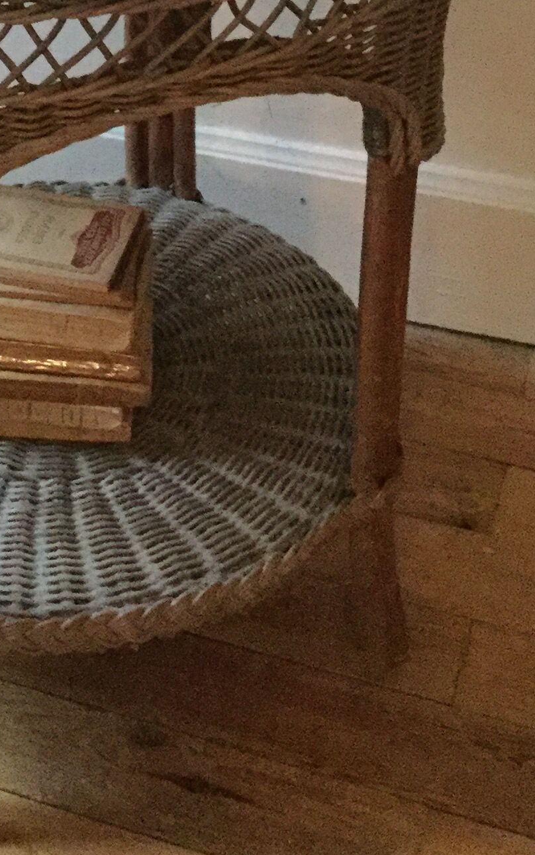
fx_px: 1935
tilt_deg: -24.5
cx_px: 11
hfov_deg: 15.5
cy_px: -149
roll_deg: -0.1
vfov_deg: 23.0
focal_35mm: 83
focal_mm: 3.3
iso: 640
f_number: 2.4
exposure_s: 1/17
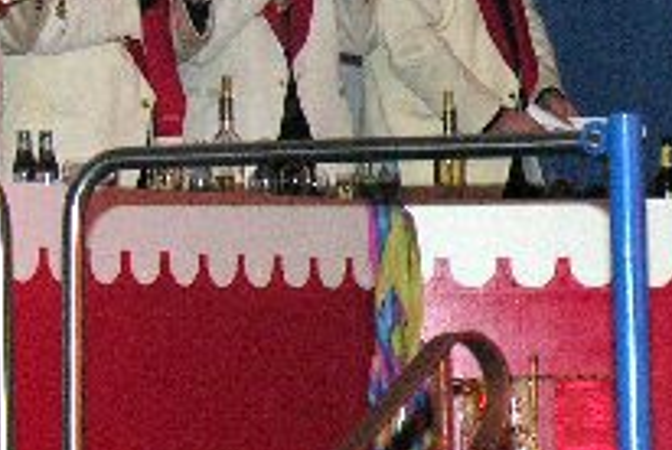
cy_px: 16
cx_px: 975
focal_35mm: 258
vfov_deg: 5.3
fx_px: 4823
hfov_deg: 7.8
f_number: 4
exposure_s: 1/60.1
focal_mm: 16.4
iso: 200
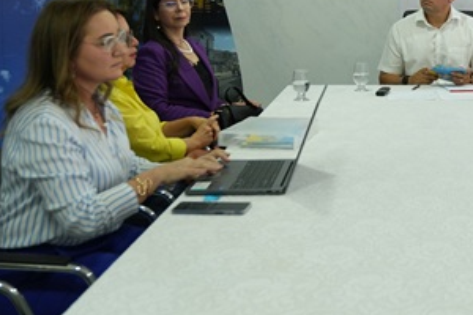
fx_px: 867
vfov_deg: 20.3
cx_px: 438
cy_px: 46
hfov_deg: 29.1
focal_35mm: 66
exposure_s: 1/80
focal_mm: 22
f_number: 2.8
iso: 400
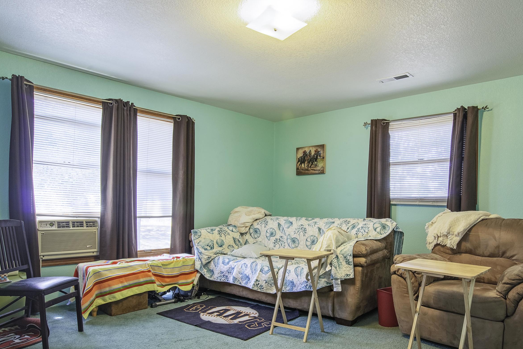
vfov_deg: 54.6
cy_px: 215
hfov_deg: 75.8
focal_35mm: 23
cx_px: 292
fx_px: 334
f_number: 9
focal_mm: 18
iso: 400
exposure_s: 1/25
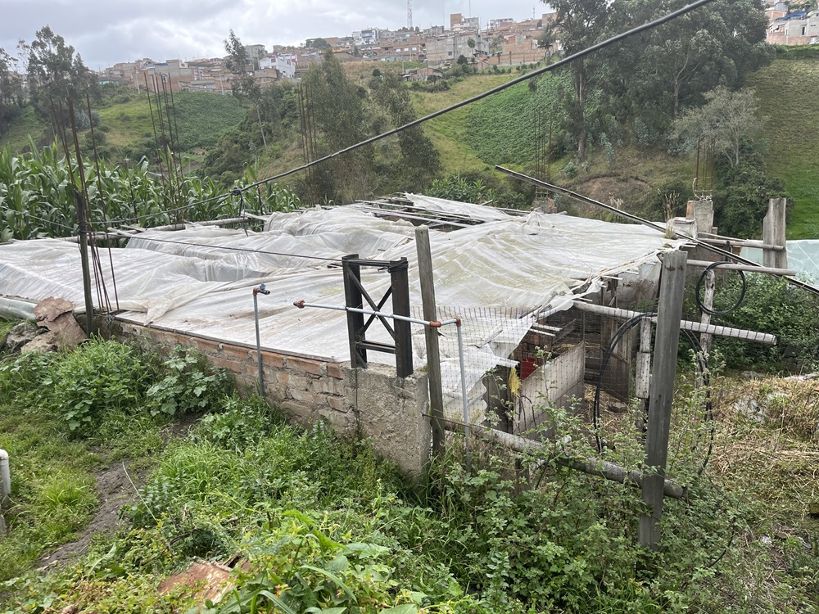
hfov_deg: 67.3
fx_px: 615
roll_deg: +3.7
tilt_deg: -14.4
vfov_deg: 53.1
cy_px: 307
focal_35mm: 26
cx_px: 410
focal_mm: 5.1
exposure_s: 1/840
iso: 50
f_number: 1.6
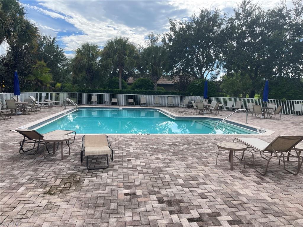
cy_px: 114
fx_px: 219
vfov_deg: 54.9
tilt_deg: -5.7
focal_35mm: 25
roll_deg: -2.4
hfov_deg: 69.4
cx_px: 152
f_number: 1.6
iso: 32
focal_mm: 5.1
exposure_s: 1/1883
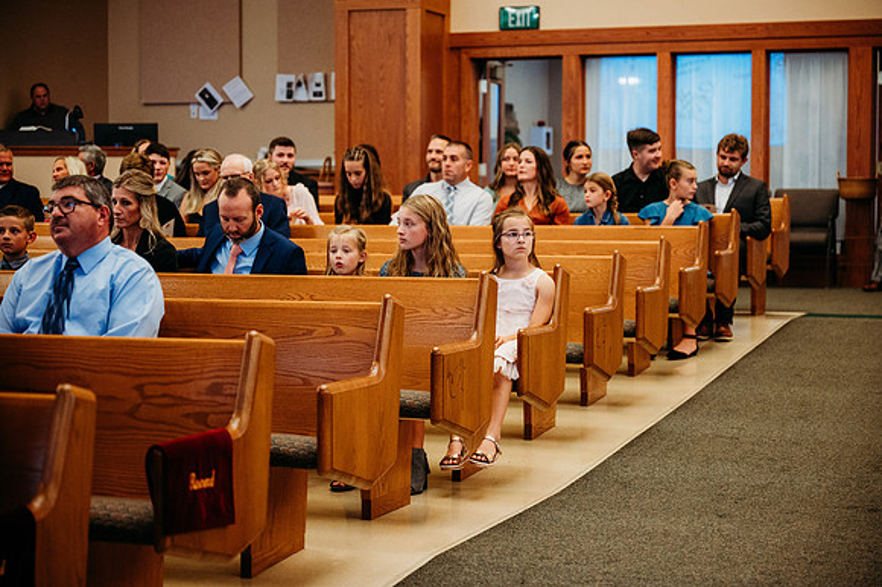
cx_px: 441
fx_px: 1714
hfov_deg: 28.9
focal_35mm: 70
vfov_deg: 19.4
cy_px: 294
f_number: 2.8
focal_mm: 70
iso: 1600
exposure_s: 1/200
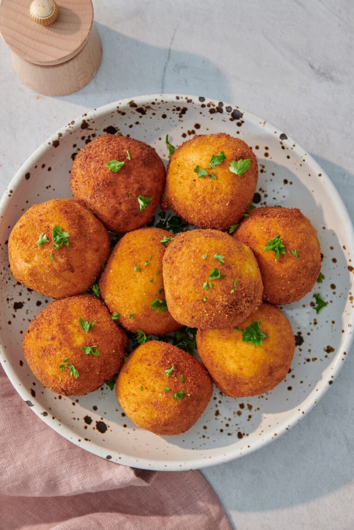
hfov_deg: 19.5
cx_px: 177
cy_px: 265
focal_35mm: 70
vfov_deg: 28.8
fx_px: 1032
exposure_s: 1/200
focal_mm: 70
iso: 640
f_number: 13
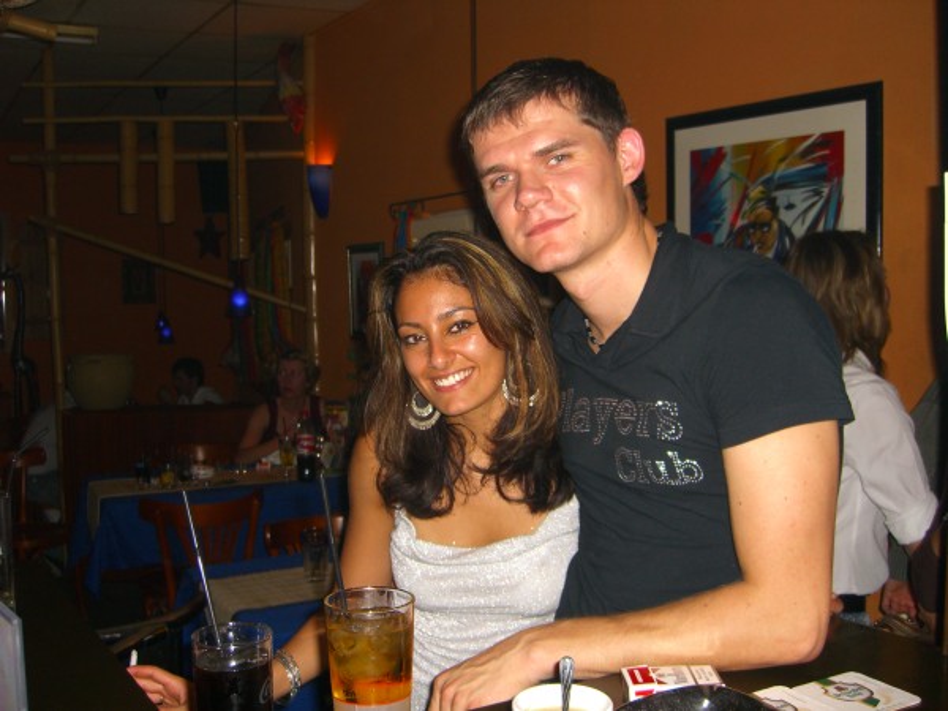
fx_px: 1041
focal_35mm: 38
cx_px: 474
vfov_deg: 37.7
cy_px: 356
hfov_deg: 49.0
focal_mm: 7.9
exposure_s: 1/60
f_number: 2.8
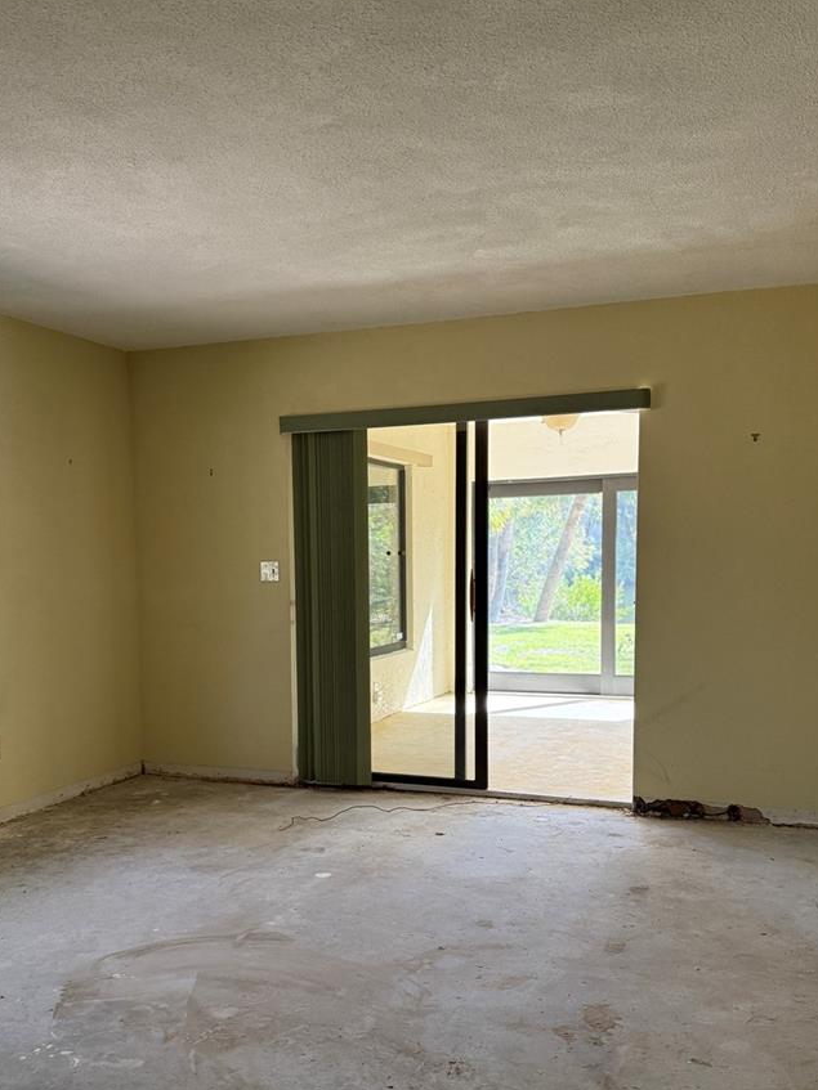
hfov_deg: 41.7
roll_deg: +0.4
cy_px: 651
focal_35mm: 34
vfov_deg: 53.6
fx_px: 1072
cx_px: 344
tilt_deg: -4.8
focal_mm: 6.76
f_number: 1.78
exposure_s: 1/218
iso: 200
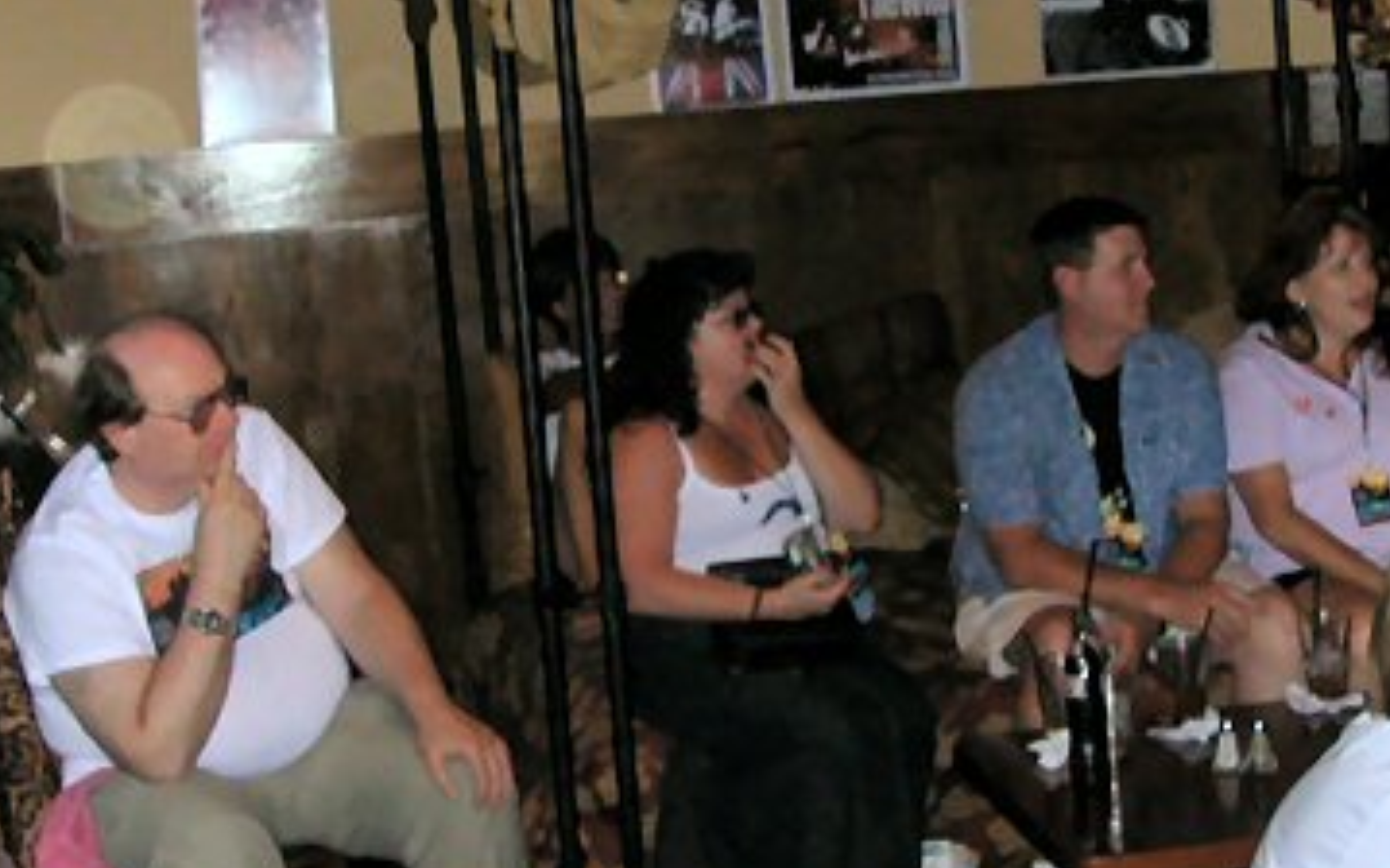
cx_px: 817
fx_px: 2650
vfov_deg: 18.6
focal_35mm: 70
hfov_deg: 29.3
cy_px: 488
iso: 200
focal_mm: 5.6
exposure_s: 1/59.9
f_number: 2.7
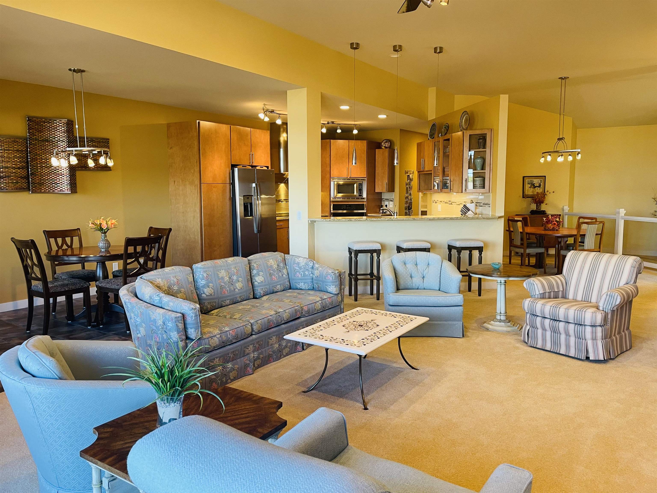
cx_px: 328
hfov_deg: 67.3
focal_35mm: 26
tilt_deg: -5.6
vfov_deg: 53.1
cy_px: 246
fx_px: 493
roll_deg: +0.1
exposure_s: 1/60
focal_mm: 4.2
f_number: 1.6
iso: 80
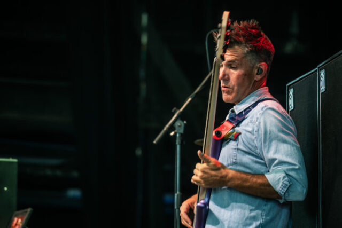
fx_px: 3801
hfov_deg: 5.2
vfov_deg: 3.4
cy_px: 114
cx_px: 171
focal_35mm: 400
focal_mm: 400
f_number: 8
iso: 1250
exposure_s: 1/30
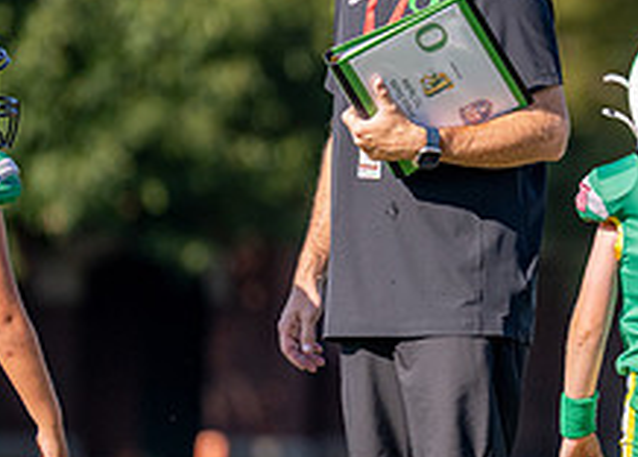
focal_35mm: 653
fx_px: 11840
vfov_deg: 2.2
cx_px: 497
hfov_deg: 3.1
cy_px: 189
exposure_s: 1/4000
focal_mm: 200
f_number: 2.8
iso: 250
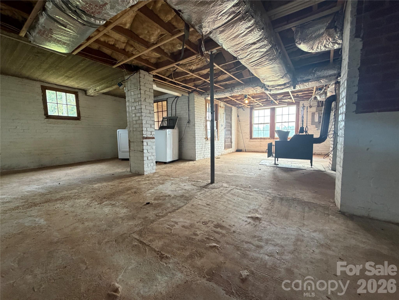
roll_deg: +1.1
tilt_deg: -5.0
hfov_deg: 102.1
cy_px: 150
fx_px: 161
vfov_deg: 85.7
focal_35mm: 14
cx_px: 200
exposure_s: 1/60
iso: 320
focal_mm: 2.22
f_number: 2.2
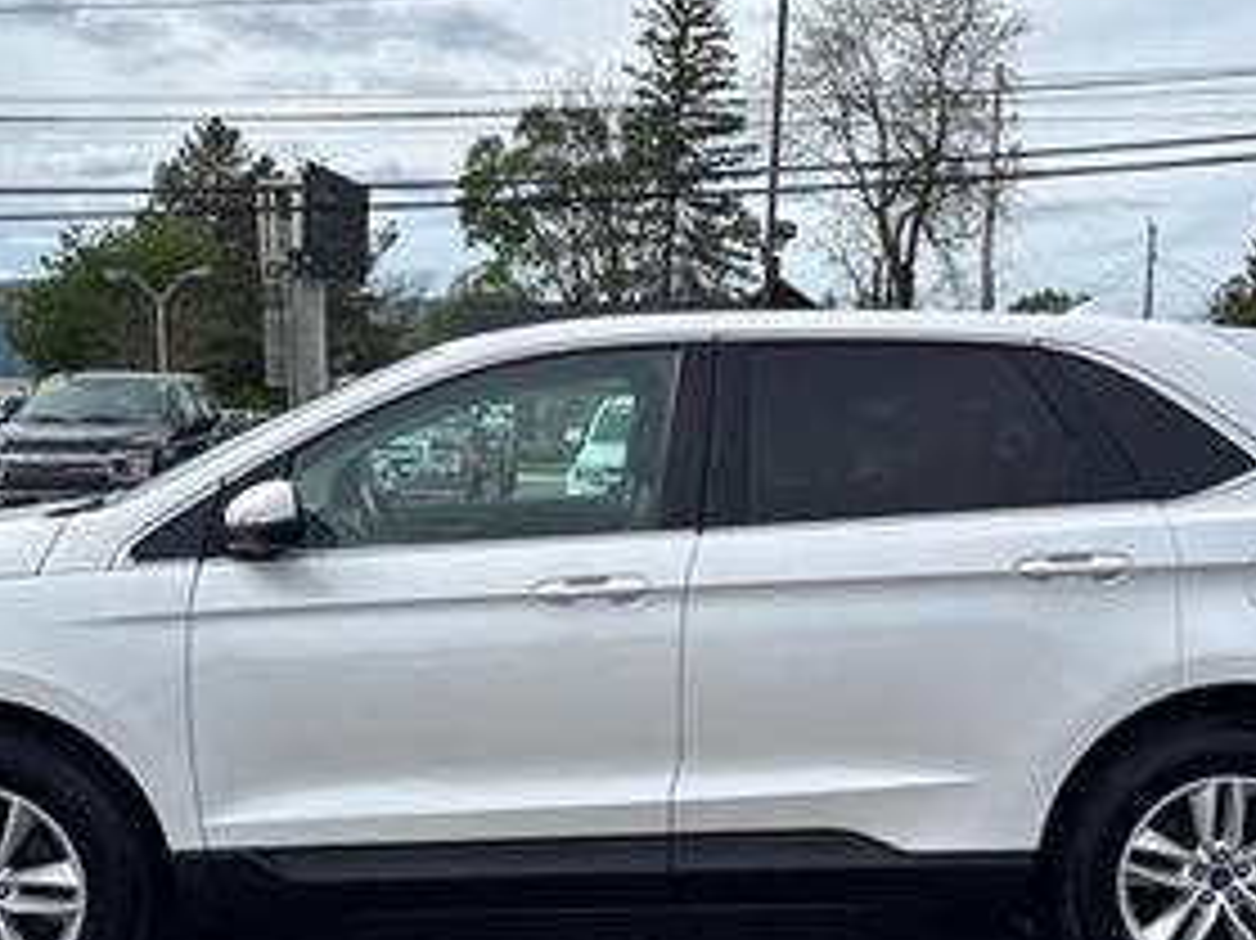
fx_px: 1705
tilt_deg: -10.6
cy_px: 706
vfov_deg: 30.3
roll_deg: +0.4
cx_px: 612
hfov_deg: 40.4
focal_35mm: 47
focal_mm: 5.96
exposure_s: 1/2933
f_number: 1.6
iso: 50
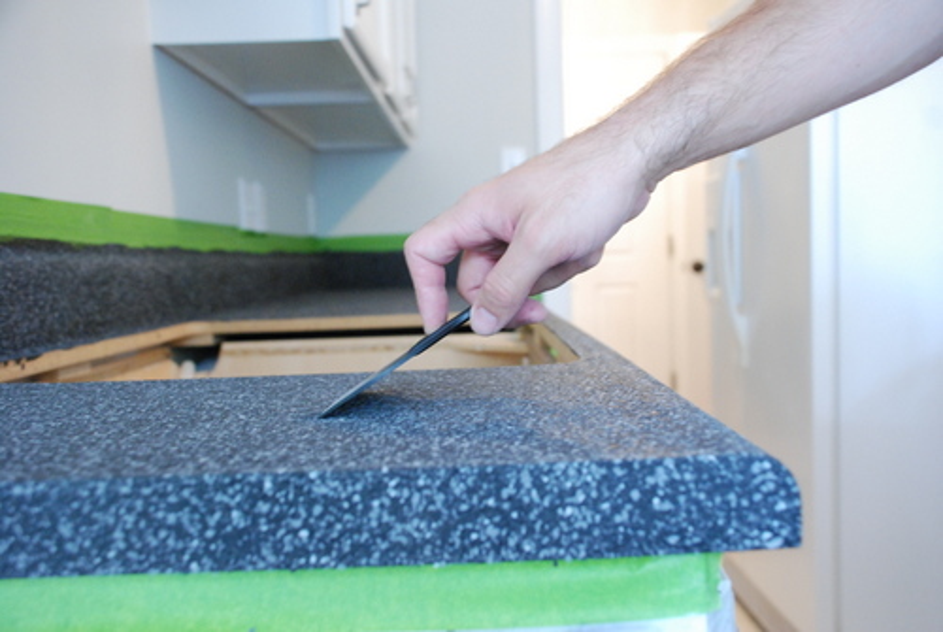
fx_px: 944
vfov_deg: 37.0
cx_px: 472
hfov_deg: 53.1
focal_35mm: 36
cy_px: 316
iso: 1600
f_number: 4
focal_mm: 24
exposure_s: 1/13
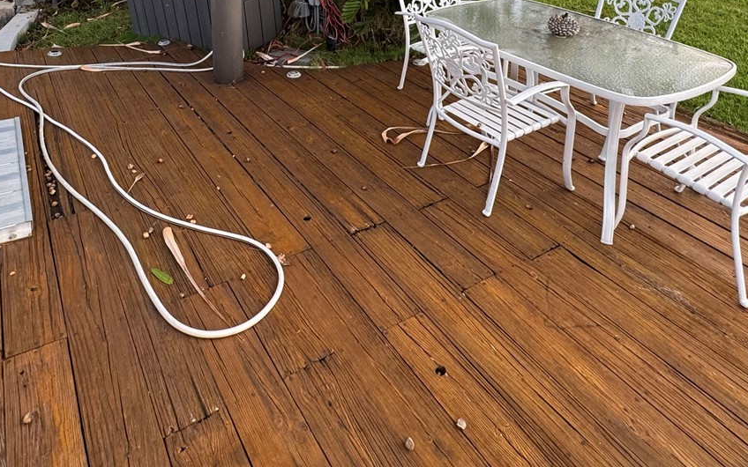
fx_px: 571
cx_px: 346
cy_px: -48
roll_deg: -0.7
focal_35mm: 28
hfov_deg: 66.4
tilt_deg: -11.1
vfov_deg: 37.3
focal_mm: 2.22
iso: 125
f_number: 2.2
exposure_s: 1/99
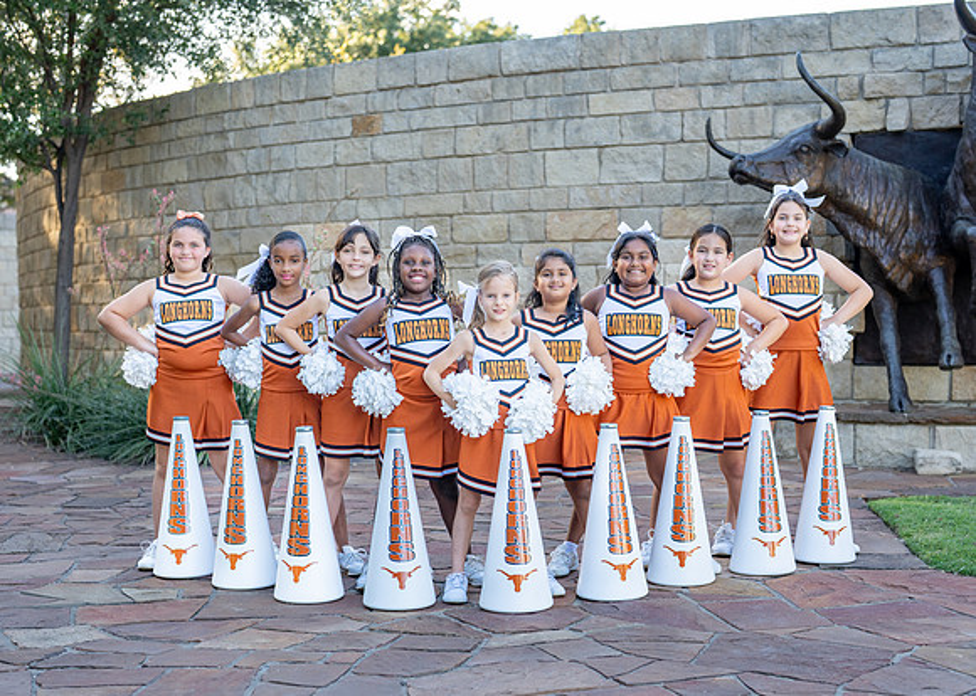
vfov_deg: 23.2
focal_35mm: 61
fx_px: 1694
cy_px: 388
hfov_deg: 32.1
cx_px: 489
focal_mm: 50
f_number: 2.5
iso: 250
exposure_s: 1/400
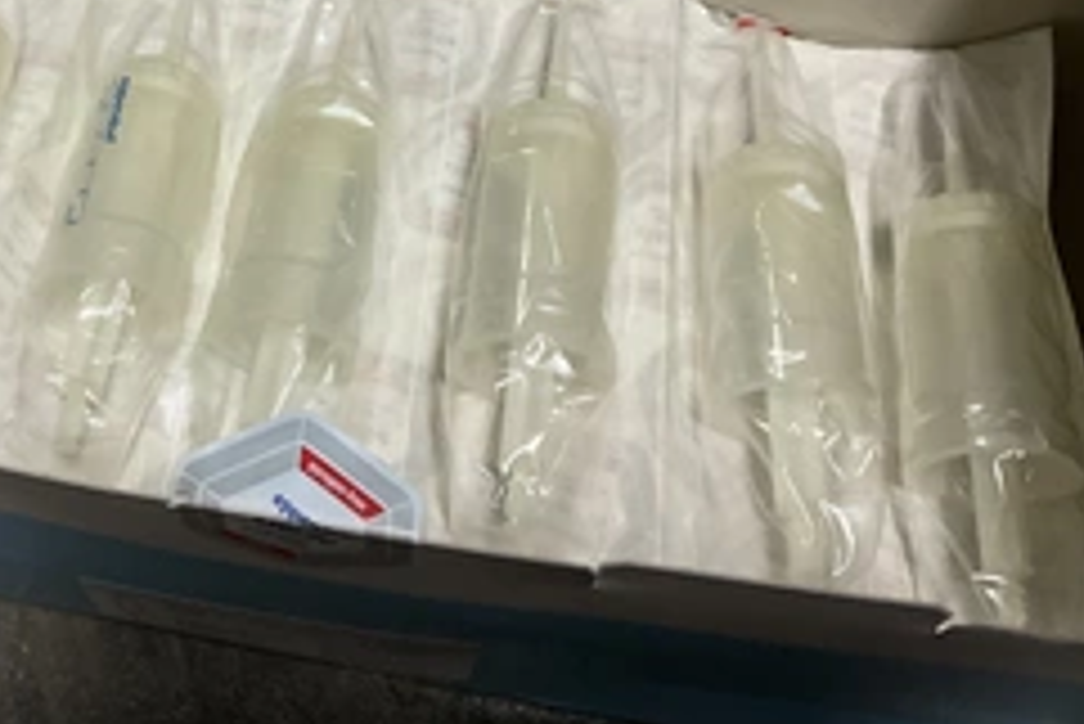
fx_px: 1506
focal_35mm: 50
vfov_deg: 26.1
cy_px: 72
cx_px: 283
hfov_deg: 38.6
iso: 200
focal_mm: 3
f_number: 1.8
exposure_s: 1/60
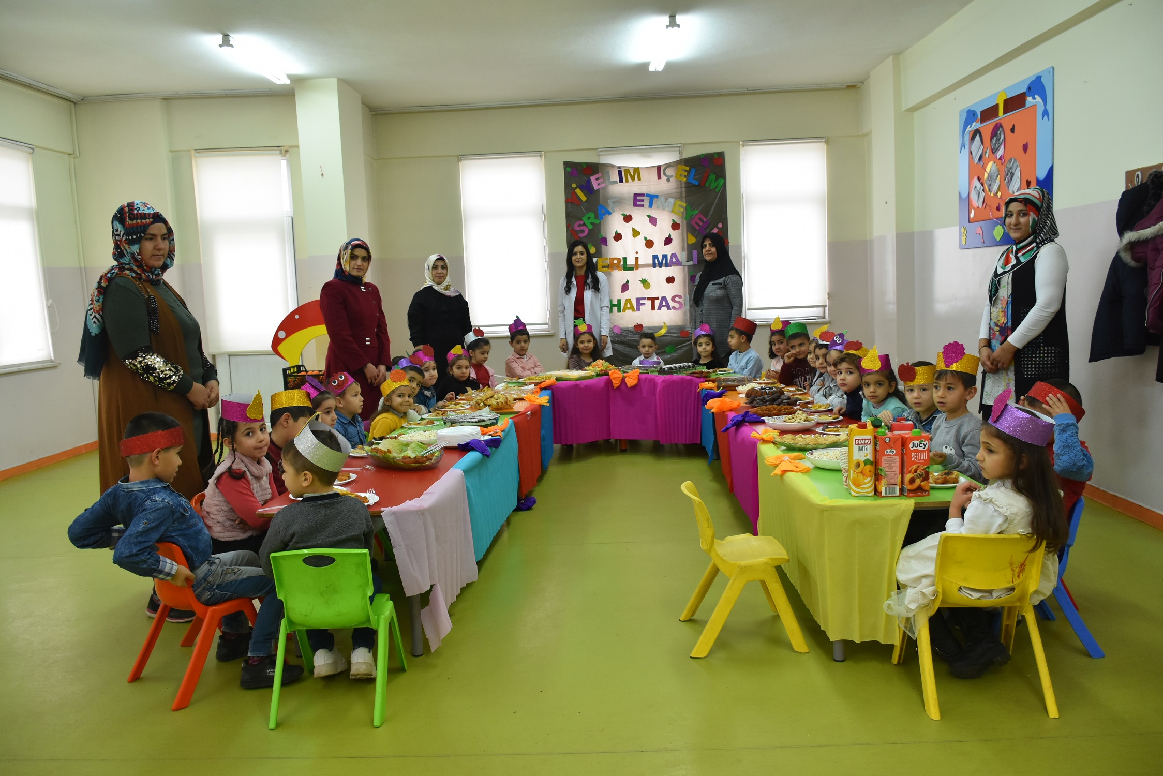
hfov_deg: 67.4
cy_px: 388
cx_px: 582
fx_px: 872
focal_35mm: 27
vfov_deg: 48.0
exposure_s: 1/60
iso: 800
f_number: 4
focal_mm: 18
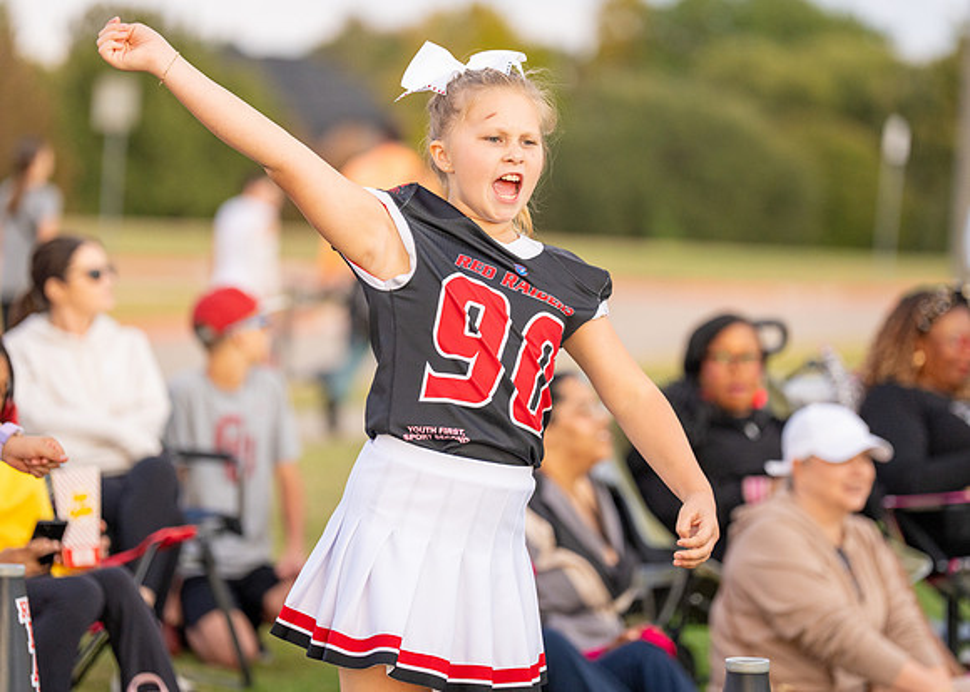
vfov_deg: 8.1
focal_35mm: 178
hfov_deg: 11.3
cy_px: 332
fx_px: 4909
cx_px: 490
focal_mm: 153
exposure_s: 1/1600
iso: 1000
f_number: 2.8
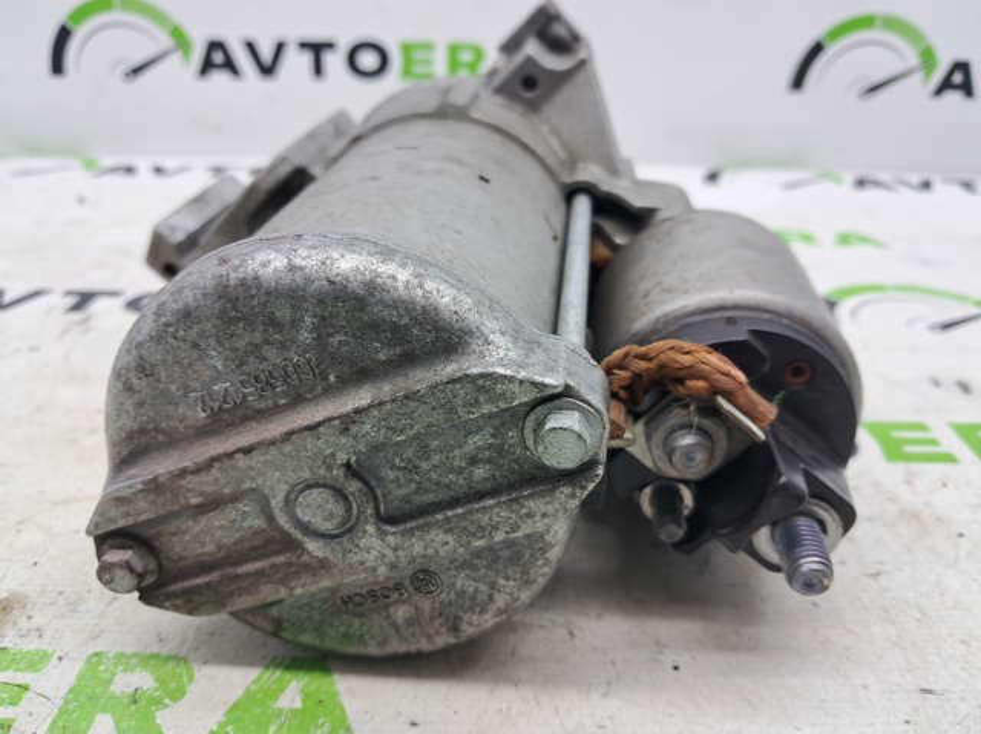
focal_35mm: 27
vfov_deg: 51.3
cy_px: 367
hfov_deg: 65.4
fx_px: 765
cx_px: 490
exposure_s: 1/50
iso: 50
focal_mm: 4
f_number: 1.8
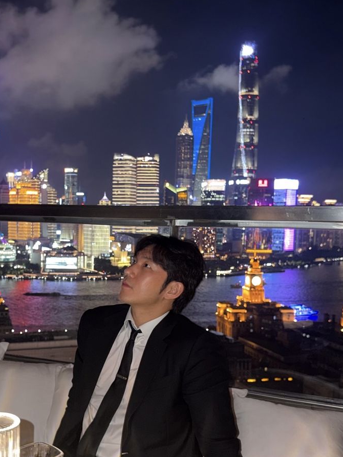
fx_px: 568
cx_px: 100
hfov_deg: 33.2
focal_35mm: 43
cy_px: 267
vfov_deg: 43.7
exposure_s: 1/5
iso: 100
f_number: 1.78
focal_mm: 6.76
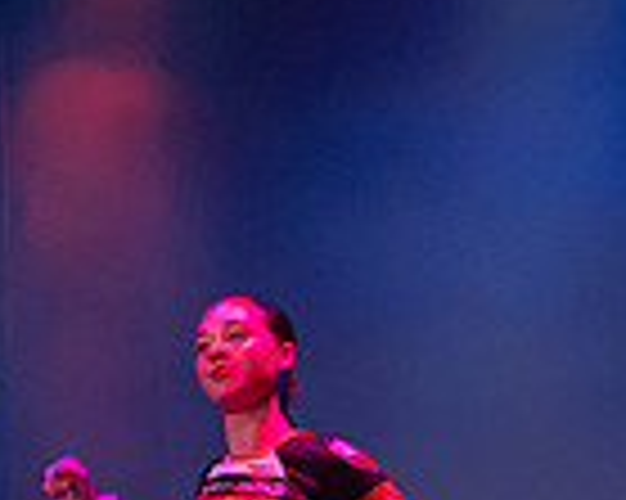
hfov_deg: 8.1
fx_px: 4240
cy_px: 437
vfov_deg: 6.7
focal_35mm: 229
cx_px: -535
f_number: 5
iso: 6400
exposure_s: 1/400
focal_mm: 50
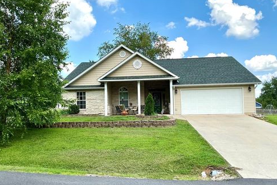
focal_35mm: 31
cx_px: 140
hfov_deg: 60.3
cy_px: 101
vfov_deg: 42.3
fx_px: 239
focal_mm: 3
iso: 25
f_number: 1.8
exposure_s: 1/962
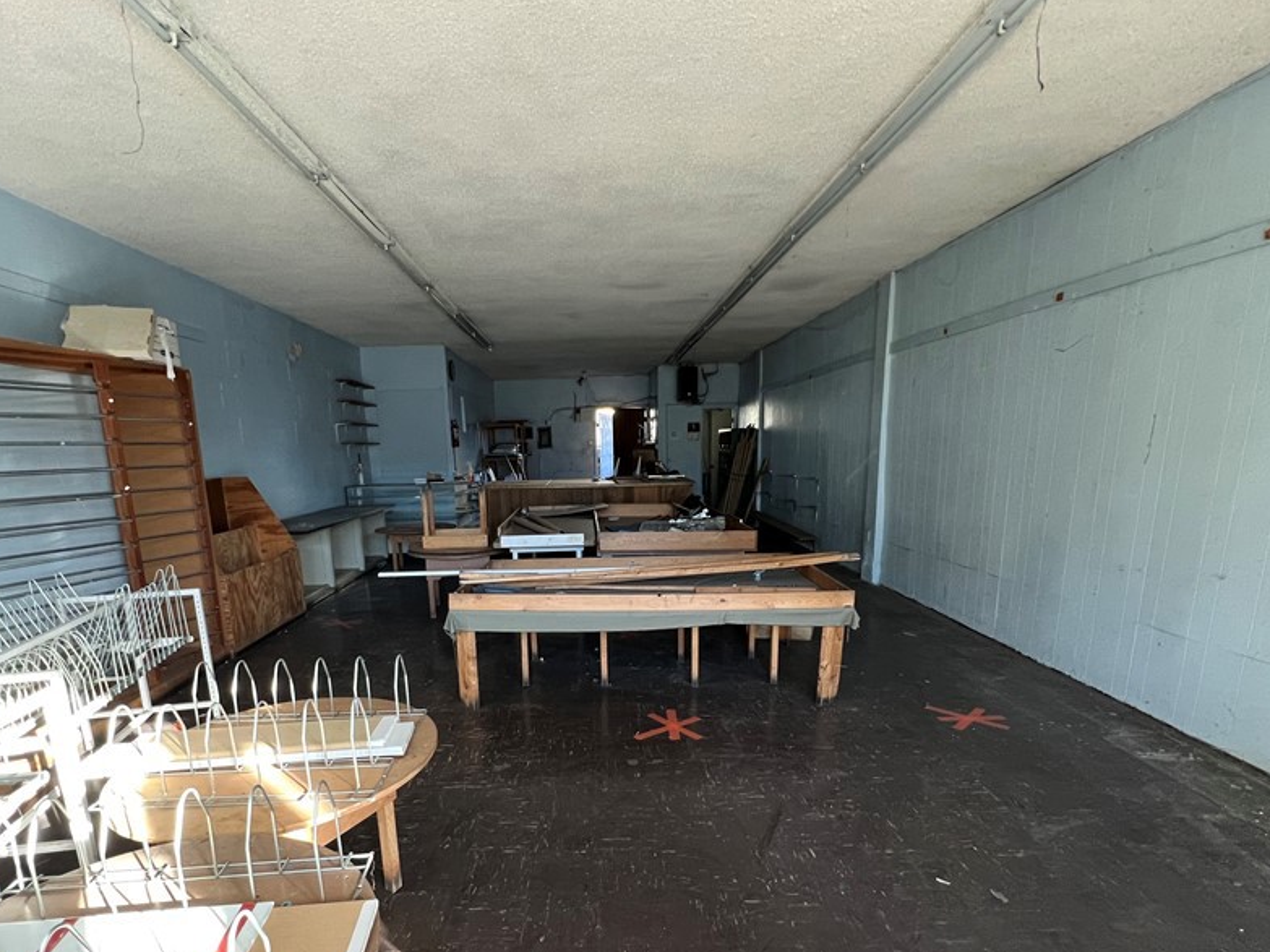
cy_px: 587
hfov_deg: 90.8
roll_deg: +0.7
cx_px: 582
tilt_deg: -9.6
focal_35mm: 17
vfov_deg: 73.6
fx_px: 624
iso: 250
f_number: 1.8
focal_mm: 1.57
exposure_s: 1/65
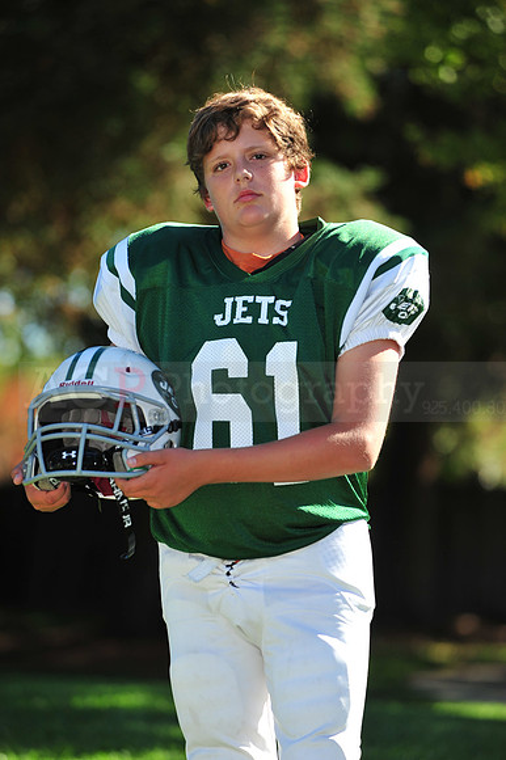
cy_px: 380
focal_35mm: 200
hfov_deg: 6.9
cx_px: 253
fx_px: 4221
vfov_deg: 10.3
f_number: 4.5
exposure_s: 1/1600
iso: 400
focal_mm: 200
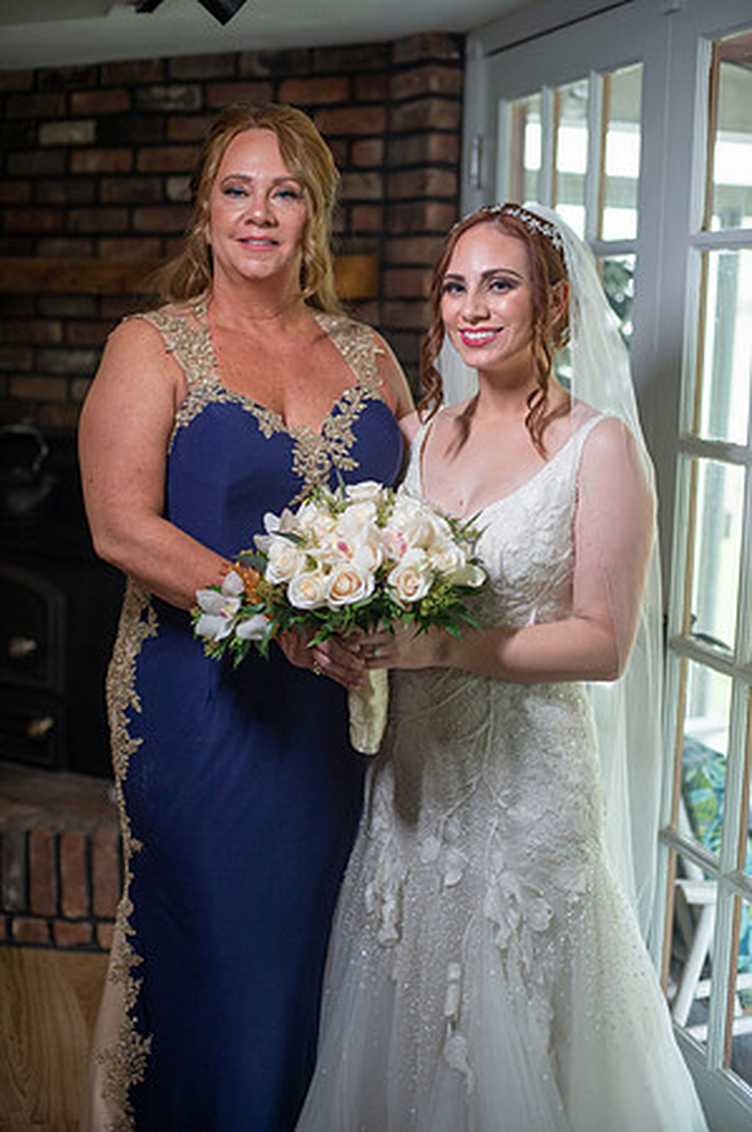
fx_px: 1570
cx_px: 376
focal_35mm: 50
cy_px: 566
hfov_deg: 26.9
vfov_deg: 39.6
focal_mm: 50
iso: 1000
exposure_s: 1/320
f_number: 2.5
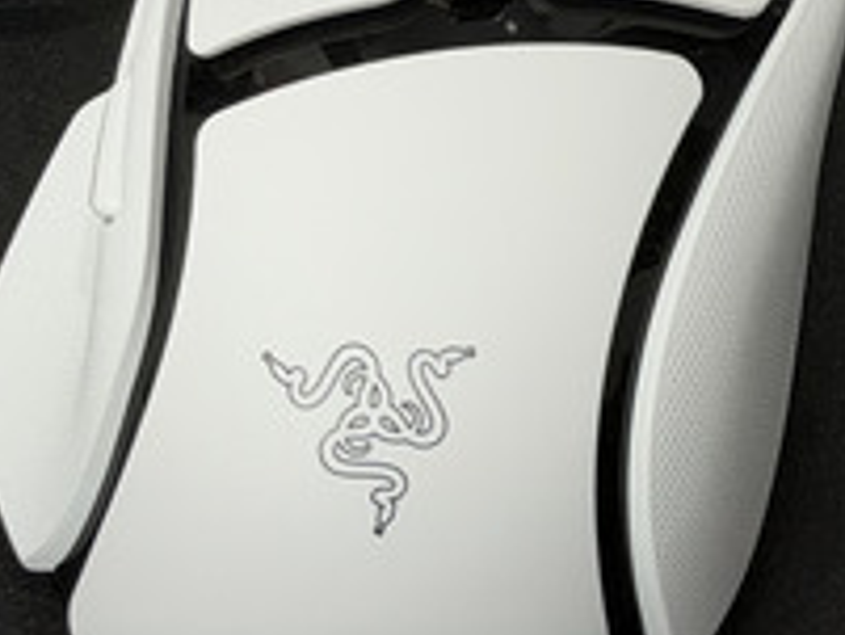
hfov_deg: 10.6
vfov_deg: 8.0
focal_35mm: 186
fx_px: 4543
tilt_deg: -53.4
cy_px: 82
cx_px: 559
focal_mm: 6.76
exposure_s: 1/120
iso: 80
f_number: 1.78
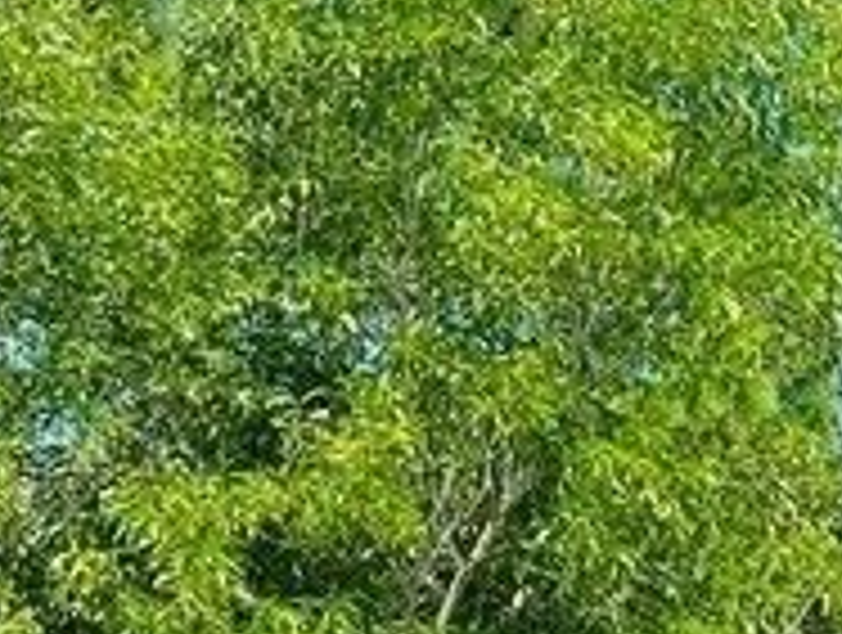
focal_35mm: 142
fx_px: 3461
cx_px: 1090
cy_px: 1232
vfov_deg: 9.8
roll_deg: -0.2
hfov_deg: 13.4
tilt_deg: +1.5
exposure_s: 1/2463
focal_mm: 5.1
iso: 50
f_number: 1.6
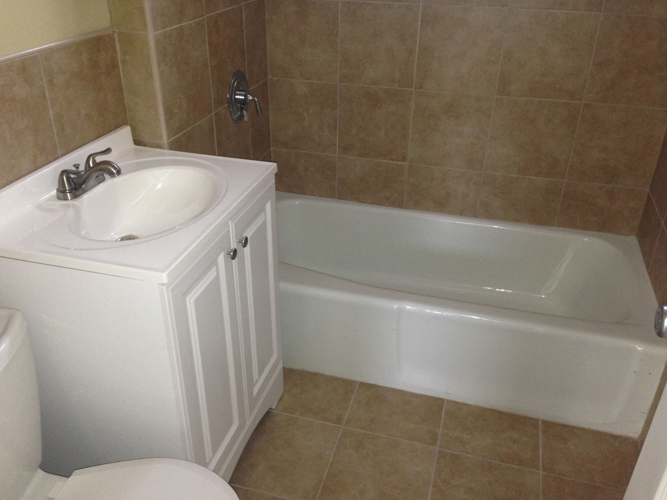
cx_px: 334
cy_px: 250
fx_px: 636
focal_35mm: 33
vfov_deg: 42.9
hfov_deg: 55.4
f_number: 2.4
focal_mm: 4.12
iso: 200
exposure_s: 1/17
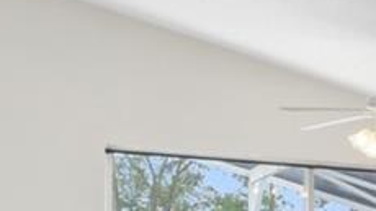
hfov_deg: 13.2
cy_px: 299
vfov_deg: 11.4
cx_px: 981
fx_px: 1016
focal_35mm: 102
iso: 400
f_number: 8
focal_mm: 14
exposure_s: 1/20
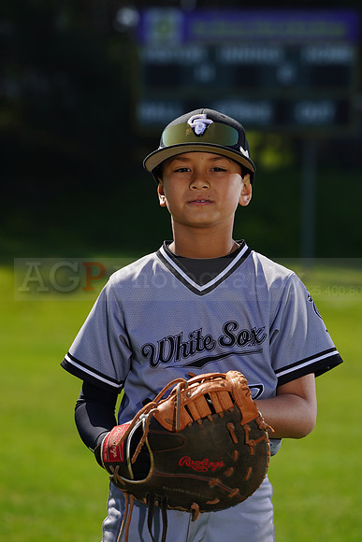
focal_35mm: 226
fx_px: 3407
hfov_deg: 6.1
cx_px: 181
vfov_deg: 9.1
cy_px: 271
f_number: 8
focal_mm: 226
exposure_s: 1/250
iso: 100
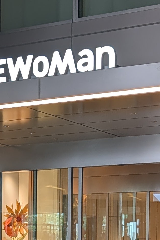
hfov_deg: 12.2
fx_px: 727
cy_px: 263
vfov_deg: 18.1
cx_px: -52
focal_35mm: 109
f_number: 1.68
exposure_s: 1/100
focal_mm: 6.9
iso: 51
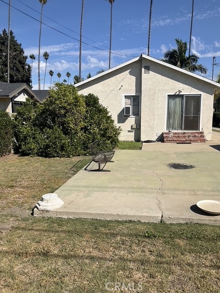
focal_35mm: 29
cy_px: 146
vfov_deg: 61.7
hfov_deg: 48.2
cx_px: 110
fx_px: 246
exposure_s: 1/3322
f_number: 1.8
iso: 25
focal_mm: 3
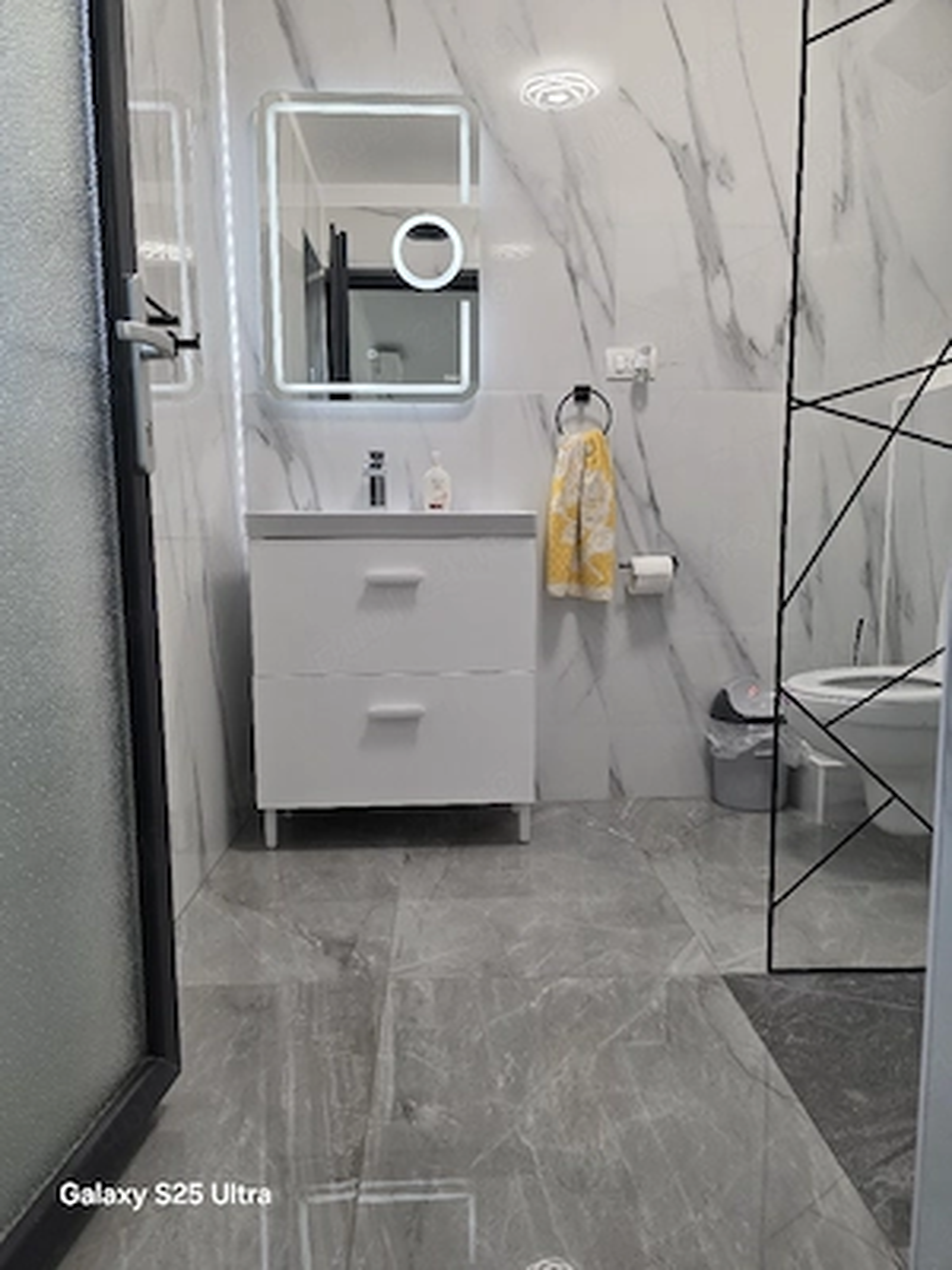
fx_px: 843
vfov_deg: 73.9
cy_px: 635
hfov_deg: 58.9
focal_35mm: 23
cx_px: 476
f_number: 1.7
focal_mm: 6.3
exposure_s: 1/101
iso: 80
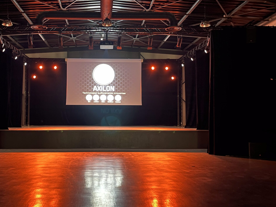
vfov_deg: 41.8
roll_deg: -0.2
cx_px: 105
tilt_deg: +2.7
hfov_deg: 53.4
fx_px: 271
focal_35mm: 34
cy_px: 93
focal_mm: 5.1
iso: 1000
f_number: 1.6
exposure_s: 1/5
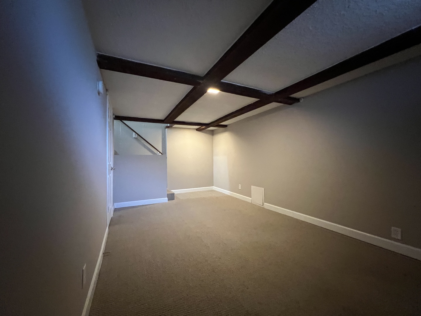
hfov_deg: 106.2
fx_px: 158
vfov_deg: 89.9
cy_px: 158
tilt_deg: +0.9
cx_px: 210
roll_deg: +0.4
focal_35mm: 13
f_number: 1.8
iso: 800
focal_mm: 1.57
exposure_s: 1/40
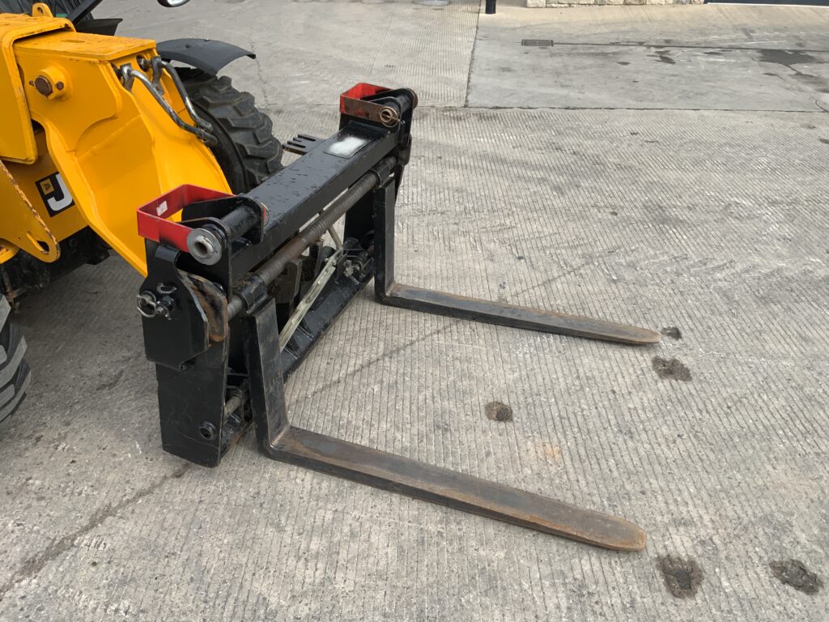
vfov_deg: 48.2
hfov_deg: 61.7
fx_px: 695
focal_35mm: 29
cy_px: 311
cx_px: 414
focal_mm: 3
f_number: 1.8
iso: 16
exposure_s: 1/997
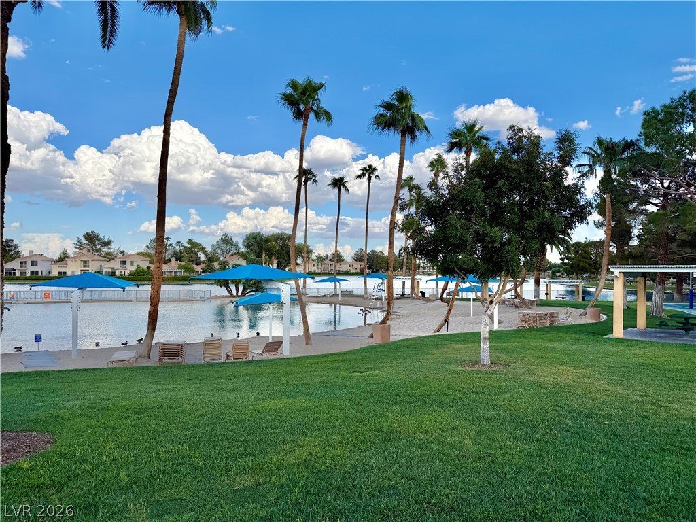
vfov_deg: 56.8
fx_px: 483
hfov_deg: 71.6
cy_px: 261
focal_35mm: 24
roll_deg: -0.1
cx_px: 348
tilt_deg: -0.2
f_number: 1.78
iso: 80
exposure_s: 1/4405
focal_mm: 6.76
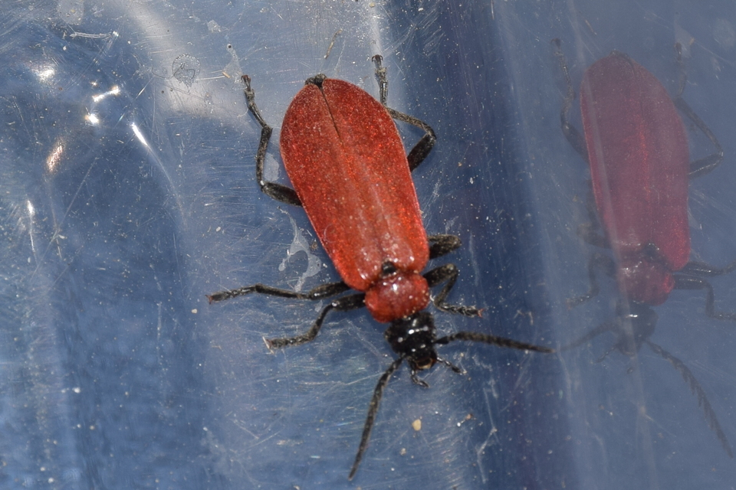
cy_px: 245
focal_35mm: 195
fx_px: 3986
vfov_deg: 7.0
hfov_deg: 10.5
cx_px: 368
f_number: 13
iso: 100
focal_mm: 130
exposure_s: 1/160
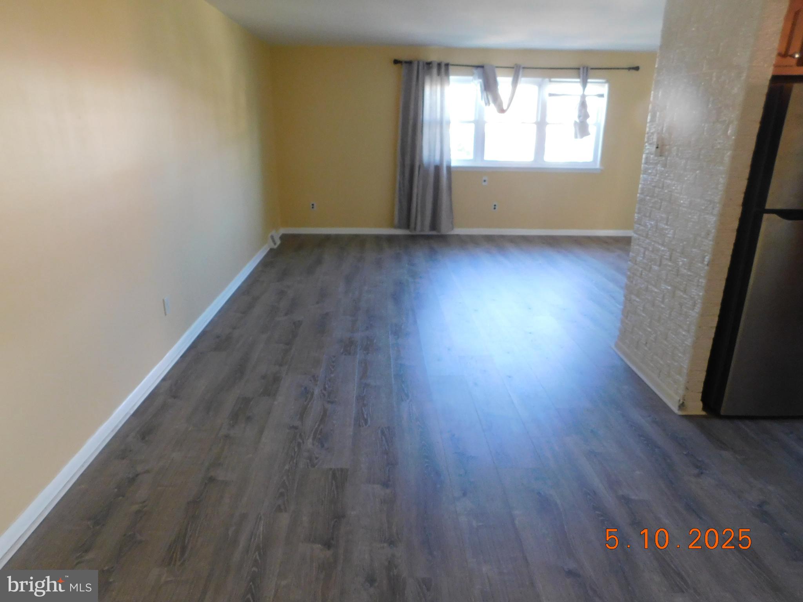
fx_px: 534
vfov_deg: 58.9
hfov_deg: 73.9
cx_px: 402
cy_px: 301
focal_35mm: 23
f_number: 3
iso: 360
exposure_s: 1/30
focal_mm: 4
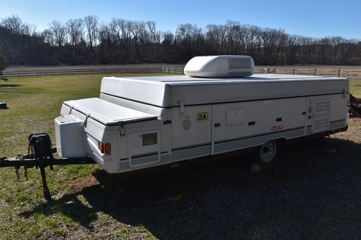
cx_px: 168
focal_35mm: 57
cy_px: 118
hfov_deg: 35.3
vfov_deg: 24.0
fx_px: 567
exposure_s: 1/800
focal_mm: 35
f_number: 9
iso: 200
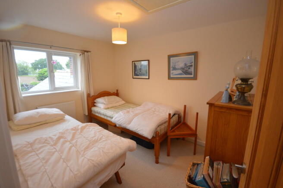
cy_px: 94
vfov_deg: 77.2
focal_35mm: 15
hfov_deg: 100.4
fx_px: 118
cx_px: 142
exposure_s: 1/60
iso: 900
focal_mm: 10
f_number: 4
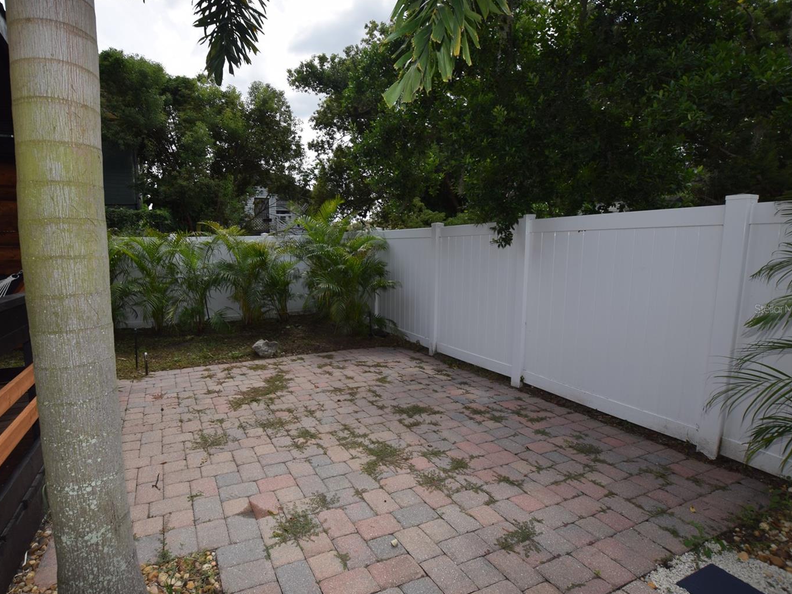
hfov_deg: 90.4
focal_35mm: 17
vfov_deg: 74.7
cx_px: 340
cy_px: 309
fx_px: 389
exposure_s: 1/200
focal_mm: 10
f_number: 8
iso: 100
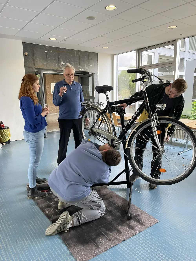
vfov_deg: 67.3
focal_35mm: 26
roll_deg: +1.4
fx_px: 196
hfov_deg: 53.1
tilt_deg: -11.3
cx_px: 98
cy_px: 130
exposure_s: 1/121
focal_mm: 5.1
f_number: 1.6
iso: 100
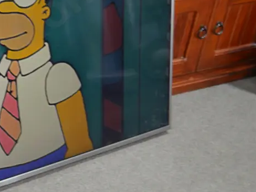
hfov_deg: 22.2
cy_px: 63
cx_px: -12
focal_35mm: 84
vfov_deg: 17.5
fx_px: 622
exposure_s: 1/60
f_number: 4.1
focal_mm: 19
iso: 500
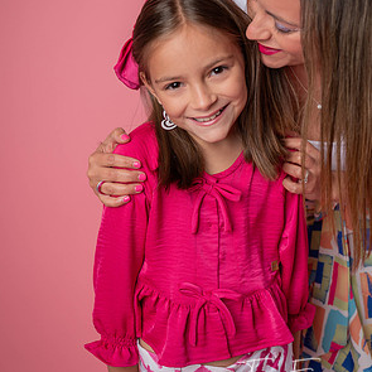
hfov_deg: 30.0
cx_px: 184
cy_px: 139
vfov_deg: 29.9
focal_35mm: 57
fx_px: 693
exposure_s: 1/200
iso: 64
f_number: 4.5
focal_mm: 44
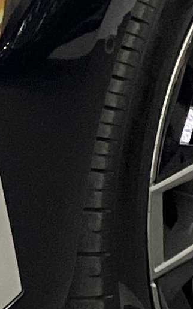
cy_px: -188
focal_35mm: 638
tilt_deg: -8.2
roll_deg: -1.6
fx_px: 5375
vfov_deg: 3.3
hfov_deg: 2.0
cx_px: -269
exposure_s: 1/33
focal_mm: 9
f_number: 2.8
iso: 320
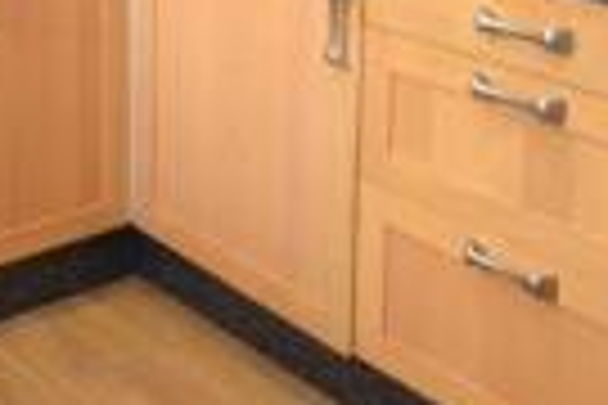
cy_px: -151
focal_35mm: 73
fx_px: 1233
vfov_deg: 17.3
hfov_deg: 26.9
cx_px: 74
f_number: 3.5
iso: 400
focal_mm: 10
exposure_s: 1/60
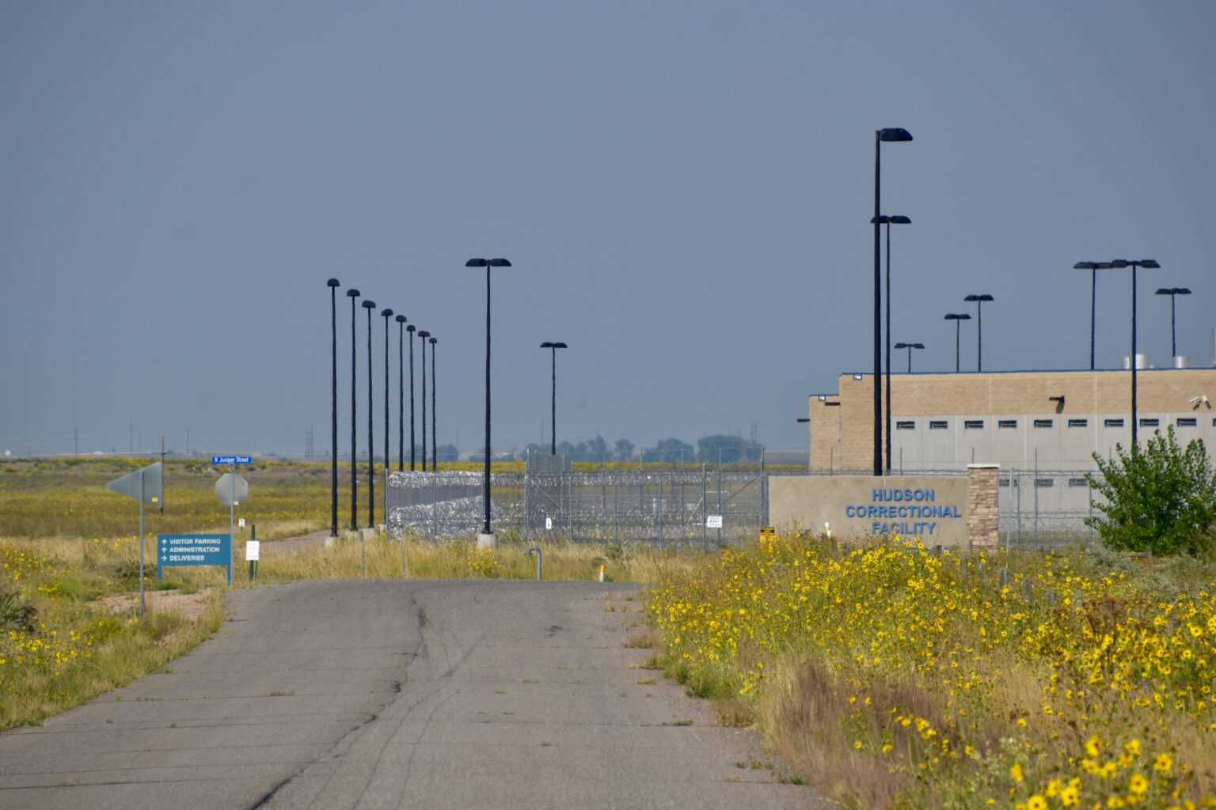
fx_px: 9373
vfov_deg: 5.0
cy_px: 405
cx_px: 608
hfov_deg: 7.4
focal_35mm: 278
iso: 100
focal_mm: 185
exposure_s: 1/1000
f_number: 6
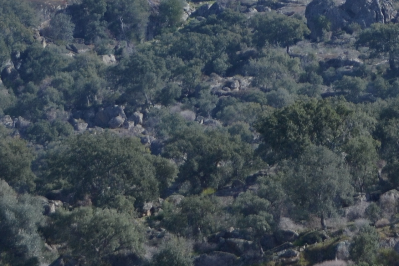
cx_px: 317
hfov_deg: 5.4
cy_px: -2
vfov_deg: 3.6
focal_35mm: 383
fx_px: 4245
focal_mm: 62
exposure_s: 1/640
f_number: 5
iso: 100
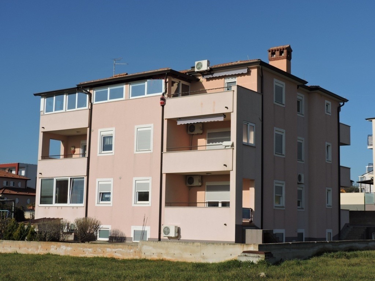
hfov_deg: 34.9
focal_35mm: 55
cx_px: 188
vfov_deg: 26.6
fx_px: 596
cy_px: 140
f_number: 4.1
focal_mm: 9.8
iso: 100
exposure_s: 1/1250
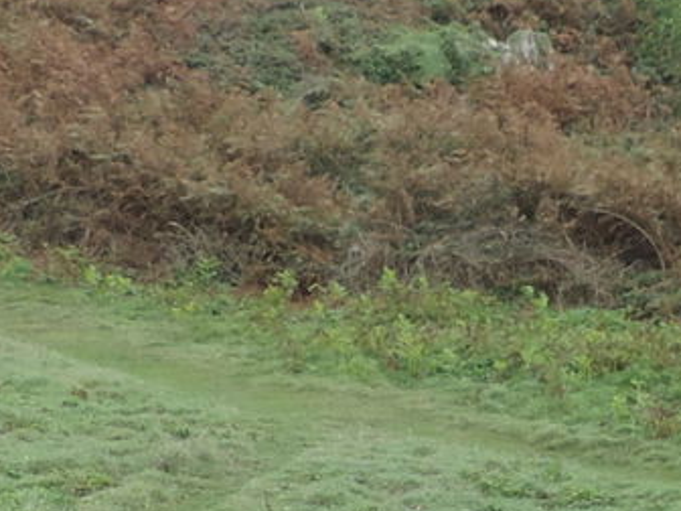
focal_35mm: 137
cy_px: 554
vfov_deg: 10.7
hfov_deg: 14.3
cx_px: 565
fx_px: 2695
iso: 80
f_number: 3
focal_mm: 4.3
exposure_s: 1/500
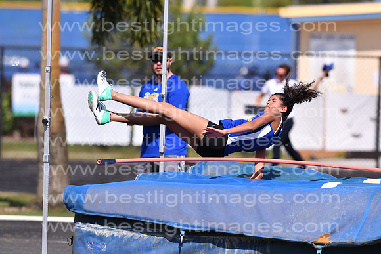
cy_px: 127
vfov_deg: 3.1
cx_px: 190
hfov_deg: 4.6
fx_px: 4763
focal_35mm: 450
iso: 400
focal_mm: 300
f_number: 4
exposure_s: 1/8000
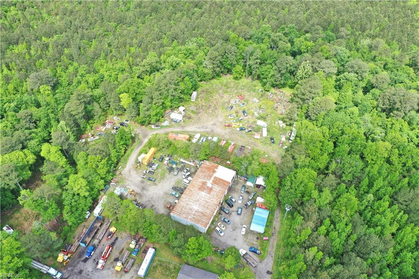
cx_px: 210
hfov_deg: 65.5
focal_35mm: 28
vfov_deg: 46.4
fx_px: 326
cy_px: 140
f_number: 5
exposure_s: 1/200
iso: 100
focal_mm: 10.26
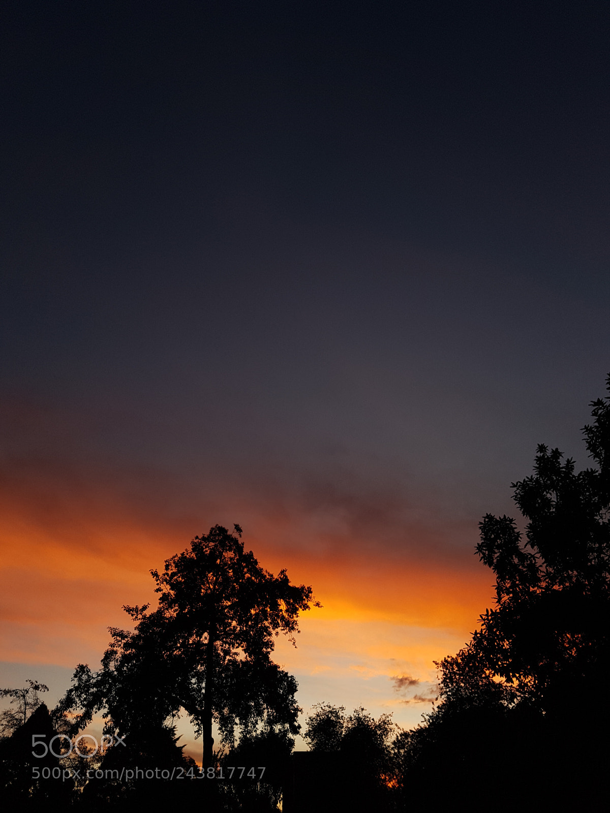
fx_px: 611
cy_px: 406
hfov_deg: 53.1
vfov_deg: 67.3
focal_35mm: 26
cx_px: 305
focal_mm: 4.2
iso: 50
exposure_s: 1/146
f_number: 1.7
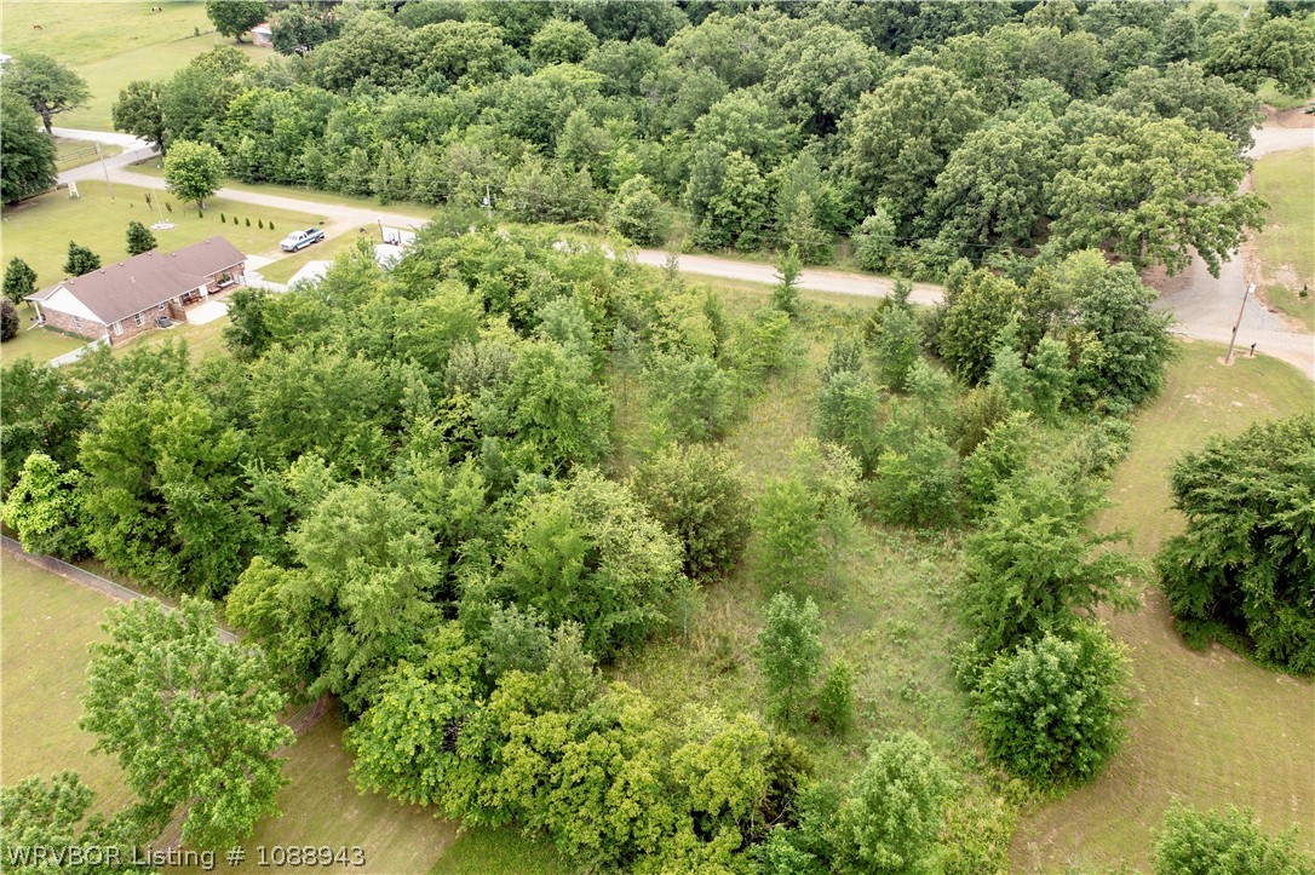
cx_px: 658
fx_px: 1022
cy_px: 438
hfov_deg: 65.5
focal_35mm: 28
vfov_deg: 46.4
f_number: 3.2
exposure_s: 1/240
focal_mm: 10.26
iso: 100
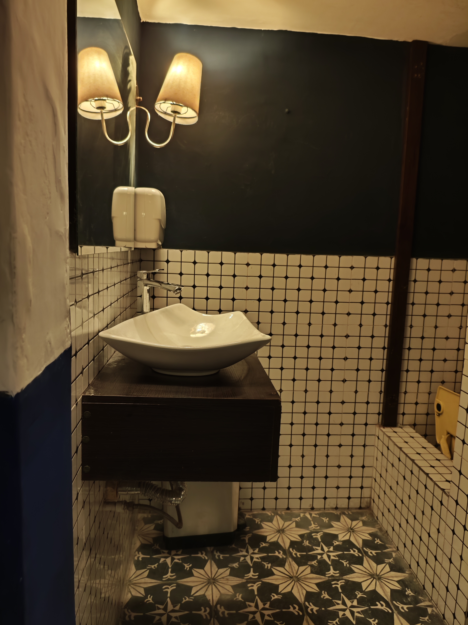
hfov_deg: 53.1
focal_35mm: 26
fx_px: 469
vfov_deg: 67.3
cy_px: 312
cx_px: 234
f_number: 1.59
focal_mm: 4.94
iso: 500
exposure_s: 1/20
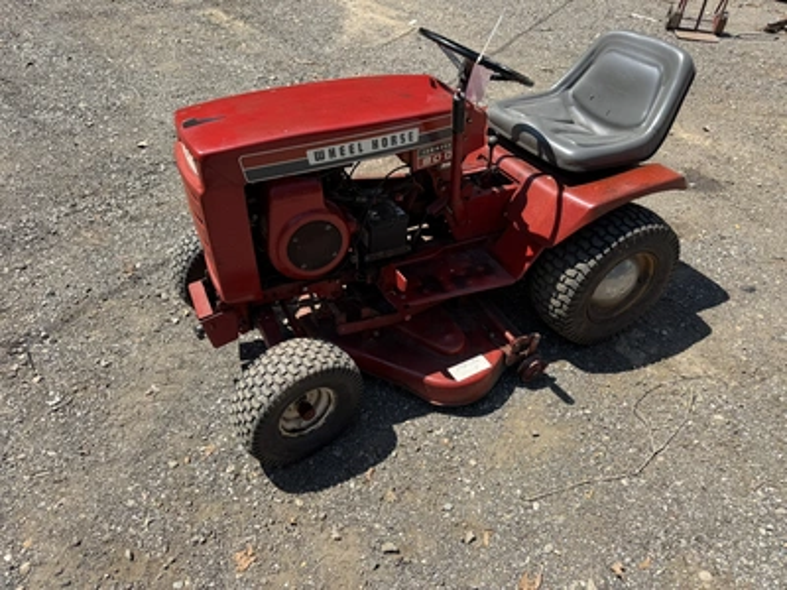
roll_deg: -2.4
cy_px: 295
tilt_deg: -39.5
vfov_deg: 56.8
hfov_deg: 71.6
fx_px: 546
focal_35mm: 24
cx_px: 394
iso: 80
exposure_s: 1/2370
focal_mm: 6.76
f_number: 1.78
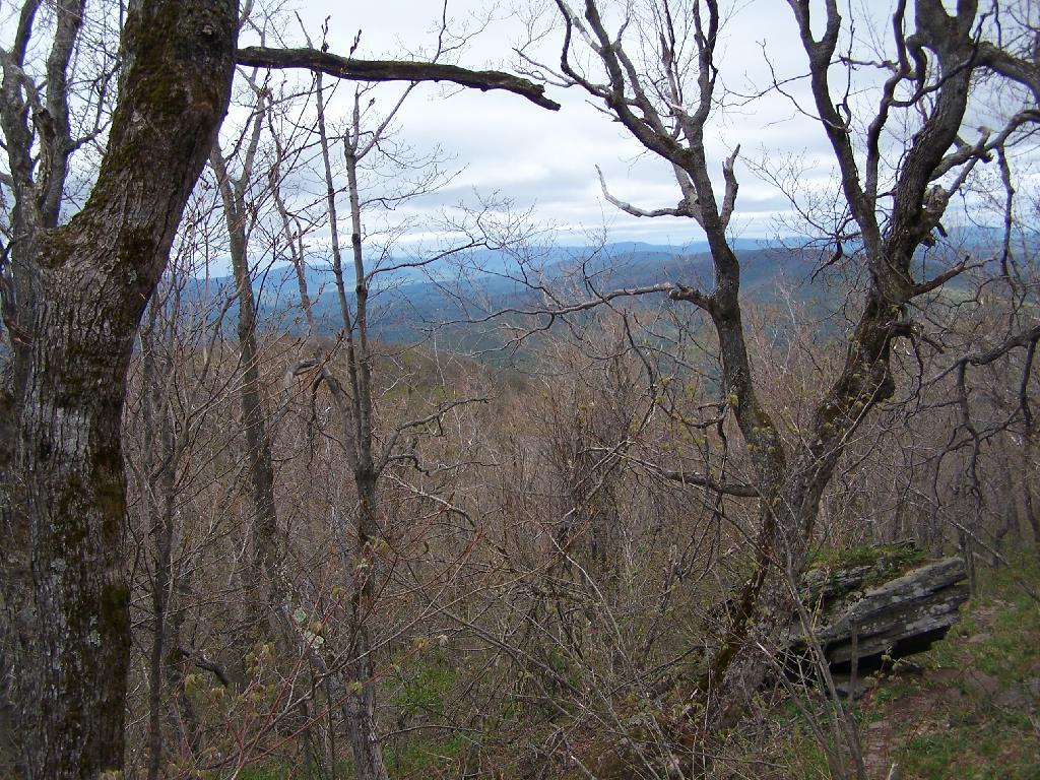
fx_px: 1142
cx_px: 520
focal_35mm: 38
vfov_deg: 37.7
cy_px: 390
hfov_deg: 49.0
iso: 80
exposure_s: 1/800
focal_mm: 6.3
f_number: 2.8
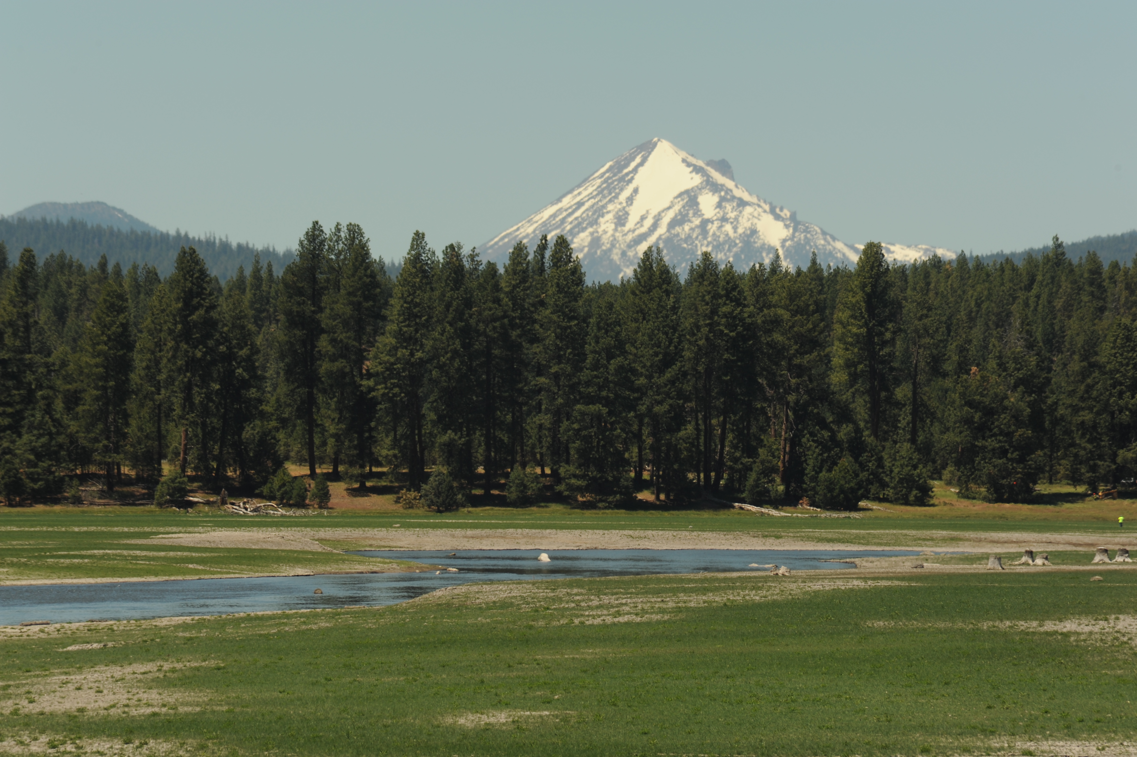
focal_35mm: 300
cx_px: 568
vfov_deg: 4.6
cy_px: 378
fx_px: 9469
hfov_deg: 6.9
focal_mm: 300
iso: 200
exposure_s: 1/400
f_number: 10
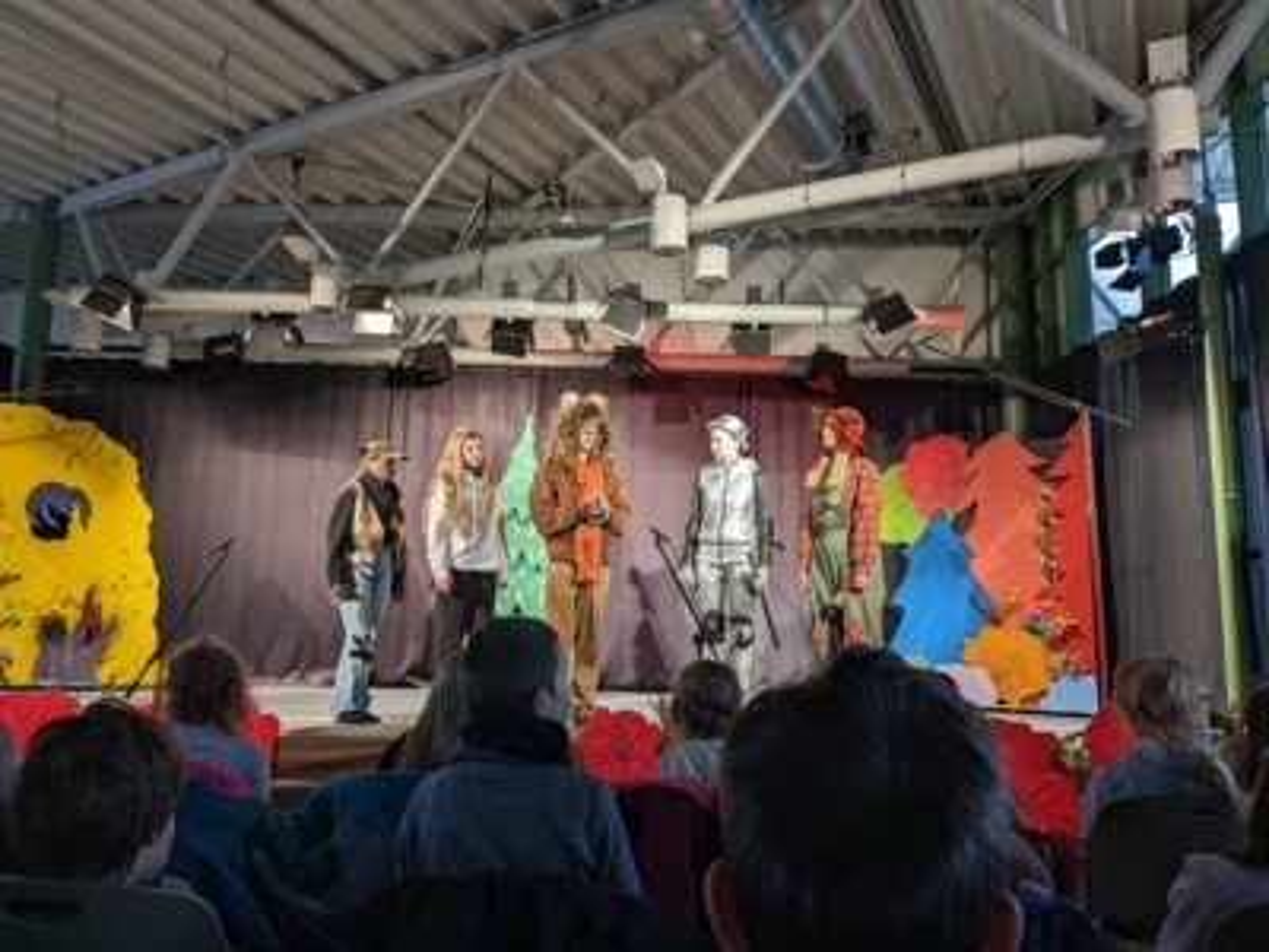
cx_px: 634
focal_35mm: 27
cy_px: 476
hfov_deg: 65.3
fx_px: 990
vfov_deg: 51.4
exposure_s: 1/99.9
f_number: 1.73
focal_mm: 4.38
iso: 151
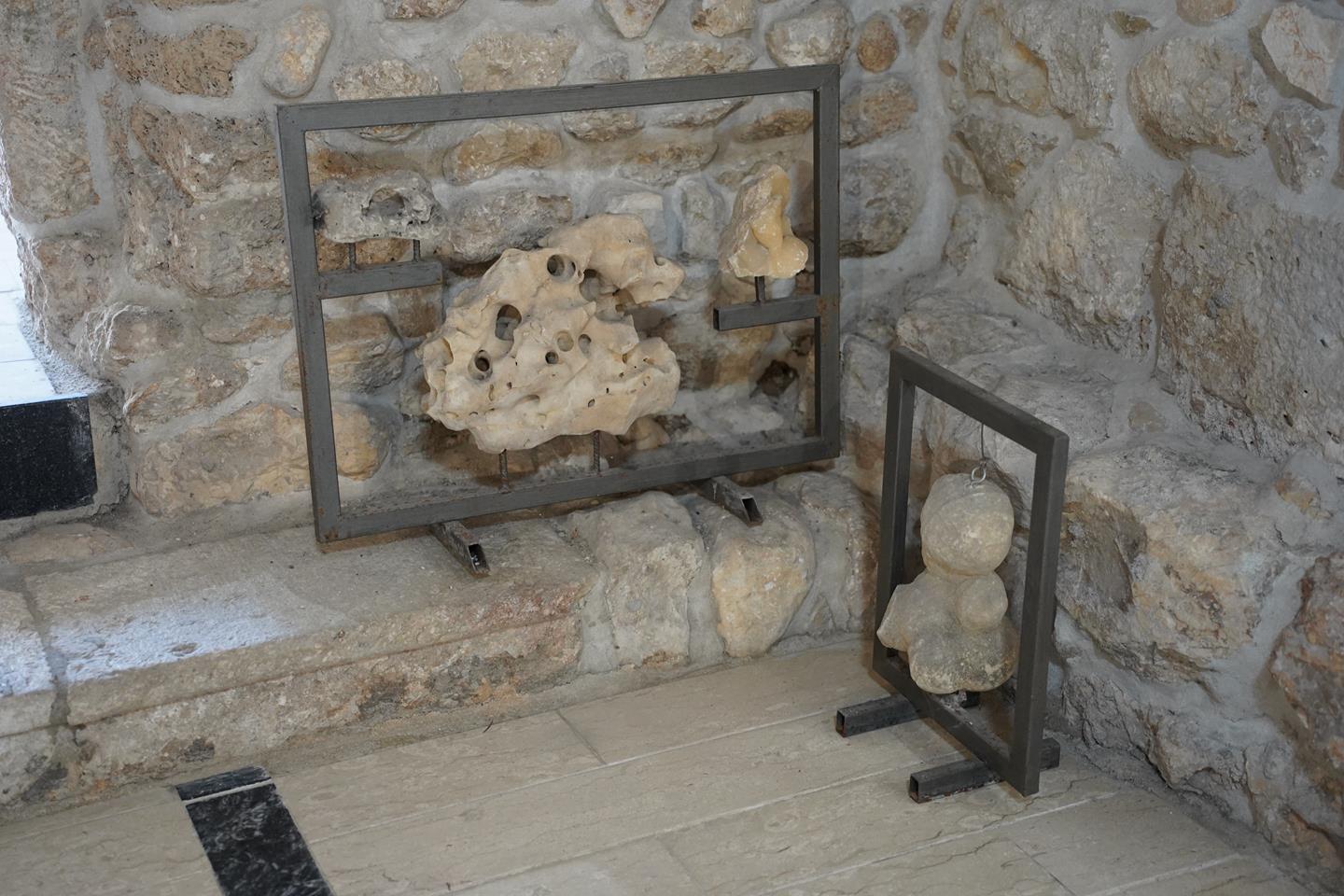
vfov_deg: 25.5
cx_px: 672
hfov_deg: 37.5
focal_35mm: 53
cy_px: 448
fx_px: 1979
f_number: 2.8
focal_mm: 53
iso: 3200
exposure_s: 1/100
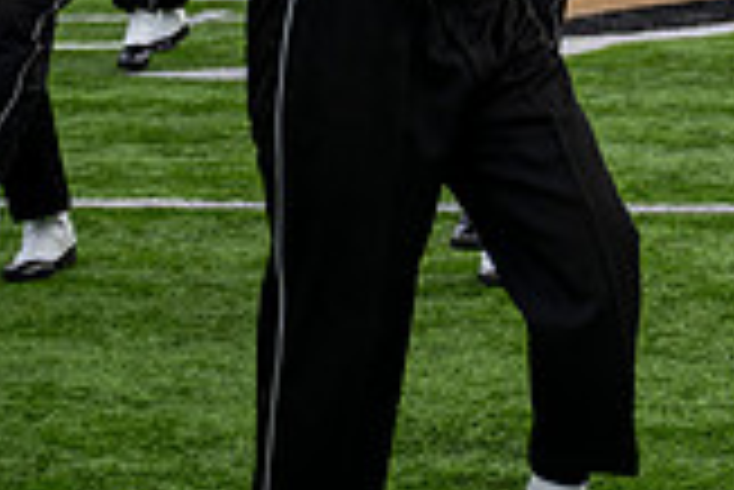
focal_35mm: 167
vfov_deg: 8.0
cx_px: 1238
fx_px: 3408
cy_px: -312
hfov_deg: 11.6
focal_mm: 47
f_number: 2.8
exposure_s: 1/500
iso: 125
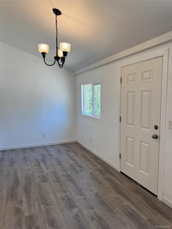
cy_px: 114
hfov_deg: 56.8
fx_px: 159
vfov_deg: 71.6
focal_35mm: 24
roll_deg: +0.6
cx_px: 86
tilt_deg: -6.2
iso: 50
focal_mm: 6.76
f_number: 1.78
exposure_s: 1/138
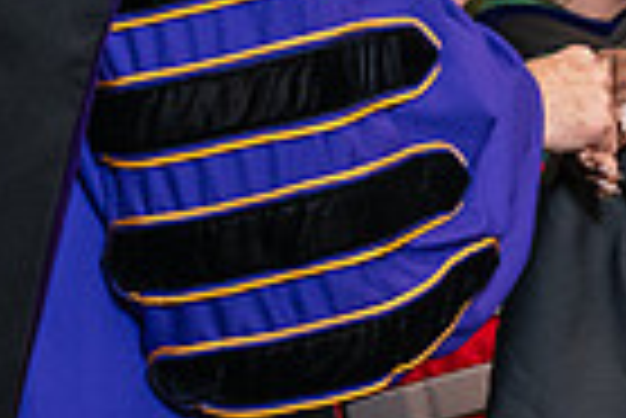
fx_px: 5083
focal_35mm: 292
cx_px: 486
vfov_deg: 4.7
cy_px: -128
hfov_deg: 7.0
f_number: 5
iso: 2000
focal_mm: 70
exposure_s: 1/125
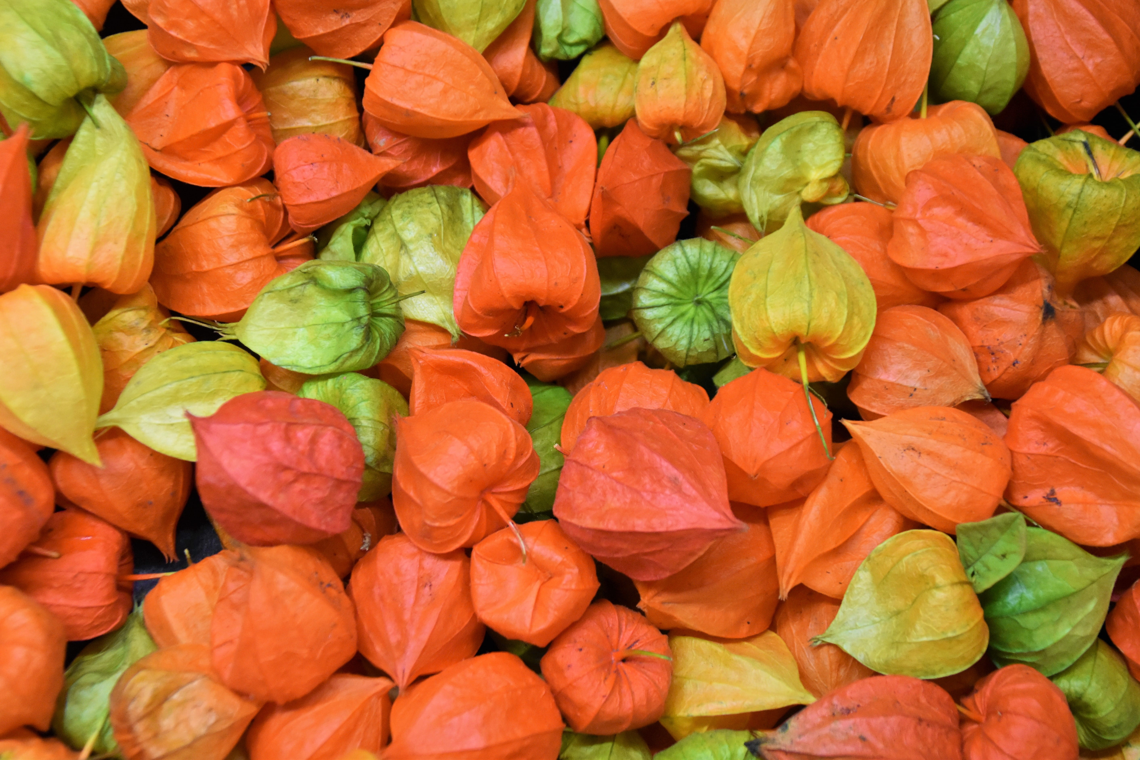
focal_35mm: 69
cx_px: 570
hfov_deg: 29.2
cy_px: 380
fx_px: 2185
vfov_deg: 19.7
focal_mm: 46
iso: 2200
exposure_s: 1/60
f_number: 4.8
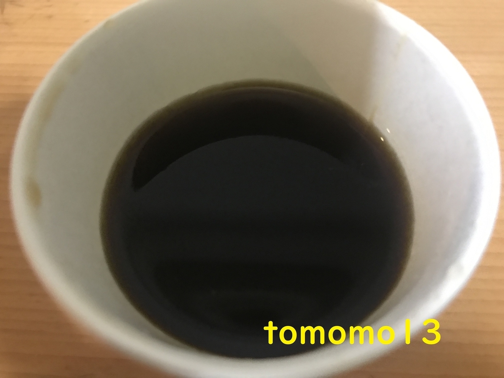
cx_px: 252
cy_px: 189
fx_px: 408
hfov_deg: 63.4
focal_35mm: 28
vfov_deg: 49.7
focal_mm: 3.99
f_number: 1.8
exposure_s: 1/6
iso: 100
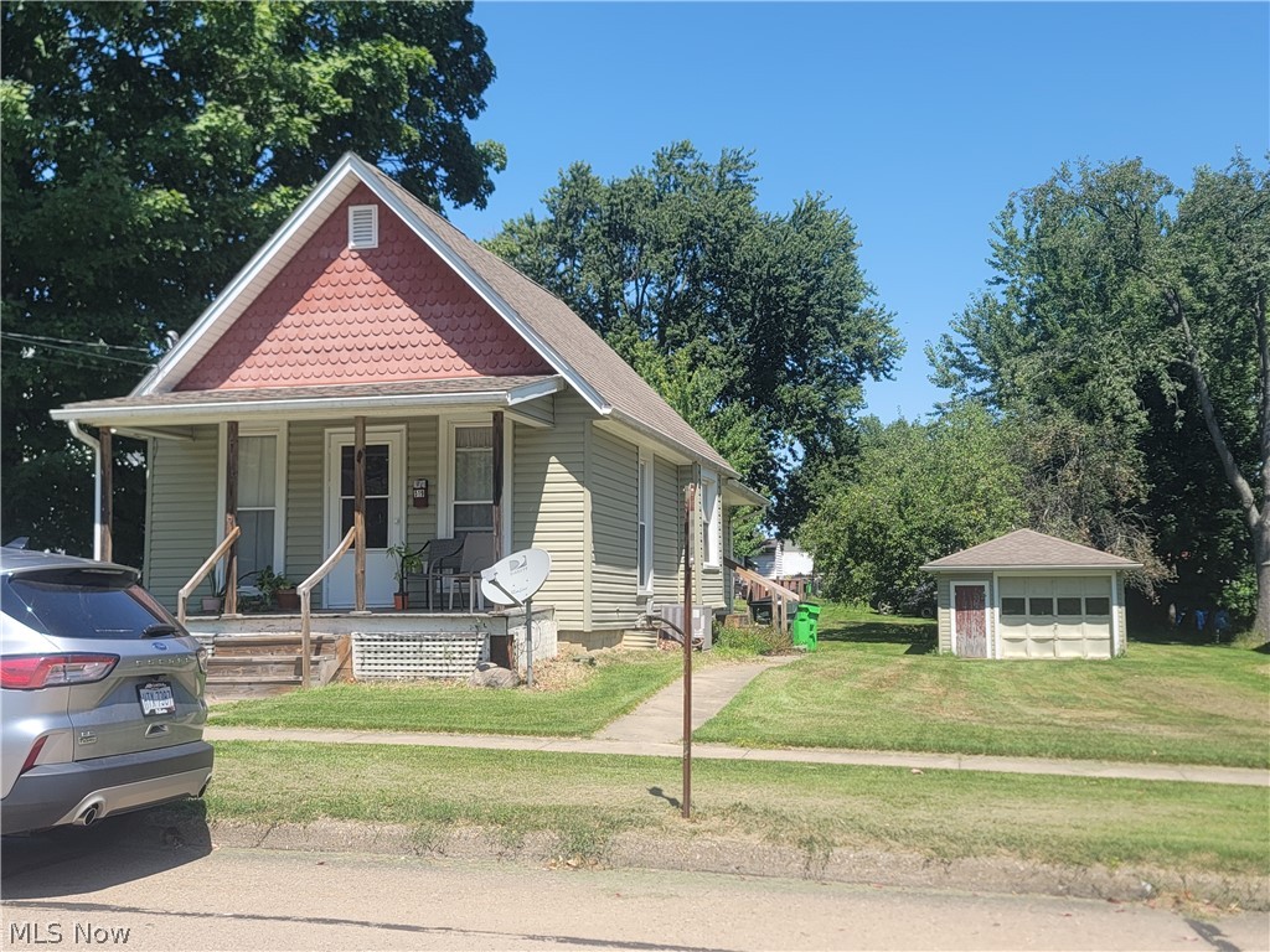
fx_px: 917
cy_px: 476
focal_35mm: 25
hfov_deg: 69.4
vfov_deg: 54.9
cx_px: 635
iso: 20
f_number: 1.8
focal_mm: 7
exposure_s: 1/701
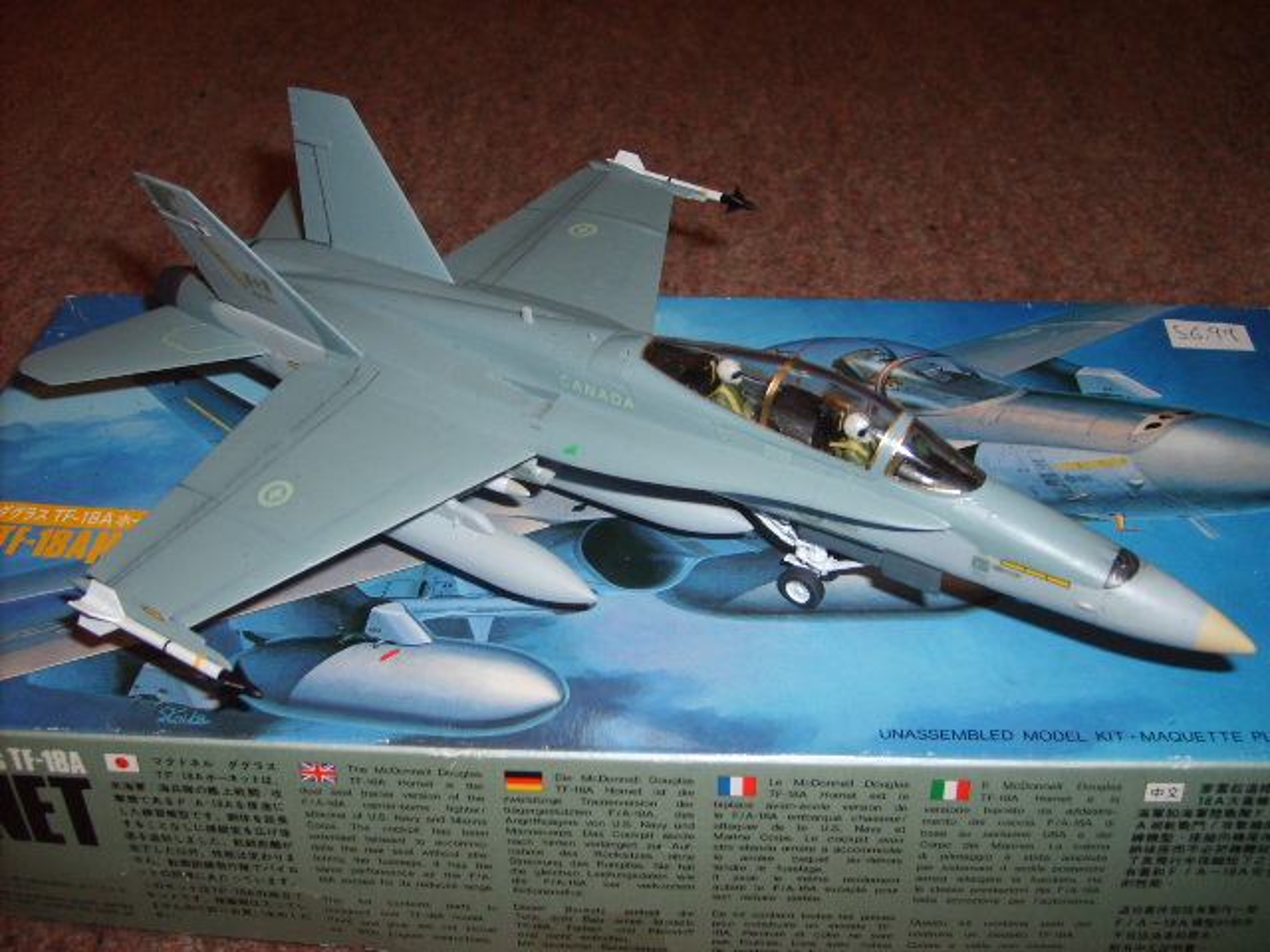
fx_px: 1284
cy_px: 476
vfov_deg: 40.7
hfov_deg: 52.6
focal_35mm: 35
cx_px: 635
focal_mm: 5.8
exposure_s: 1/45
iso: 100
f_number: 2.8
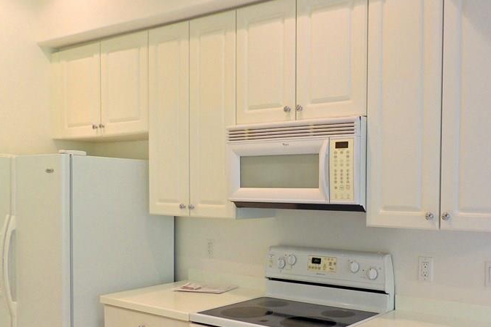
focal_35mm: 38
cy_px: 216
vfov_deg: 34.7
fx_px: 518
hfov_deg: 50.0
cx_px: 319
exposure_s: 1/30
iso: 160
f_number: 3
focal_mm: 4.3
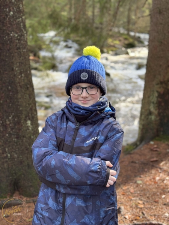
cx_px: 84
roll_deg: -2.3
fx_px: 312
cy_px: 112
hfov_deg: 30.3
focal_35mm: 48
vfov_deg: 39.7
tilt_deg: -13.8
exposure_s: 1/62
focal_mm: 6.86
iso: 100
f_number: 1.78
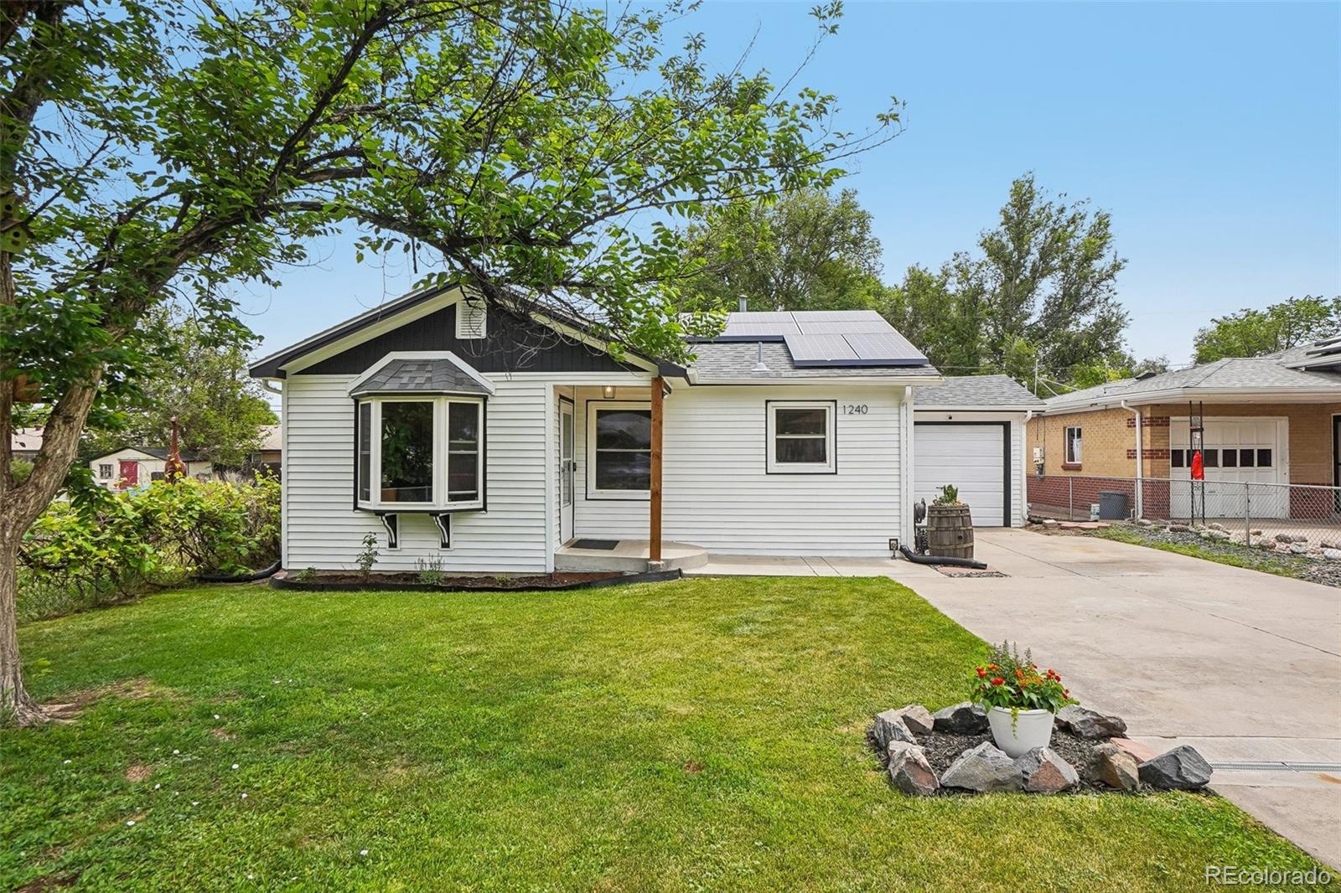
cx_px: 670
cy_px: 446
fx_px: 670
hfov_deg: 90.0
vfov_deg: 67.4
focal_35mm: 18
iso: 100
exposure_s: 1/200
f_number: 8
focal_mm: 12
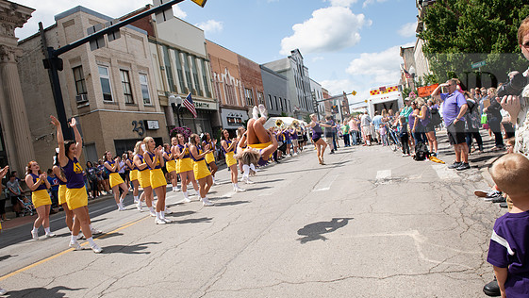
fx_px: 365
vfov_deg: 44.3
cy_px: 167
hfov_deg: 71.9
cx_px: 258
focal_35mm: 26
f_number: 7.1
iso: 200
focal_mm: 24
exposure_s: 1/500
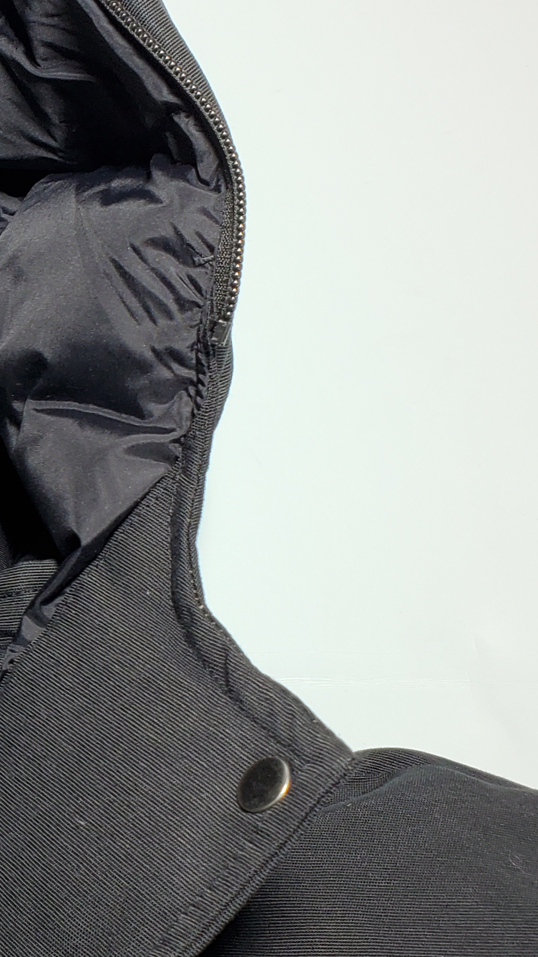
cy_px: 426
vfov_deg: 30.5
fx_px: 1750
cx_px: -432
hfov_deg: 15.1
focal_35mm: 69
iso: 50
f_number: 2.4
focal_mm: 4.3
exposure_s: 1/149
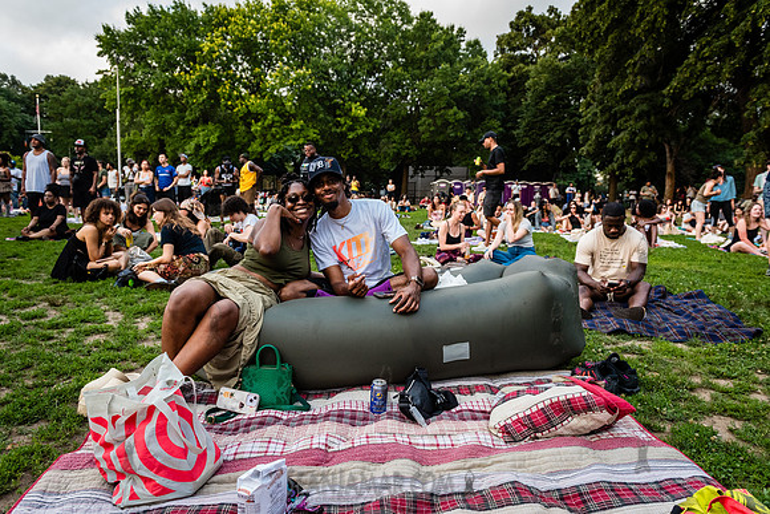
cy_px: 257
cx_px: 385
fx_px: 519
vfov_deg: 52.7
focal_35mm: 24
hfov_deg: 73.2
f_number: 4
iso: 2000
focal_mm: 24
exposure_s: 1/800
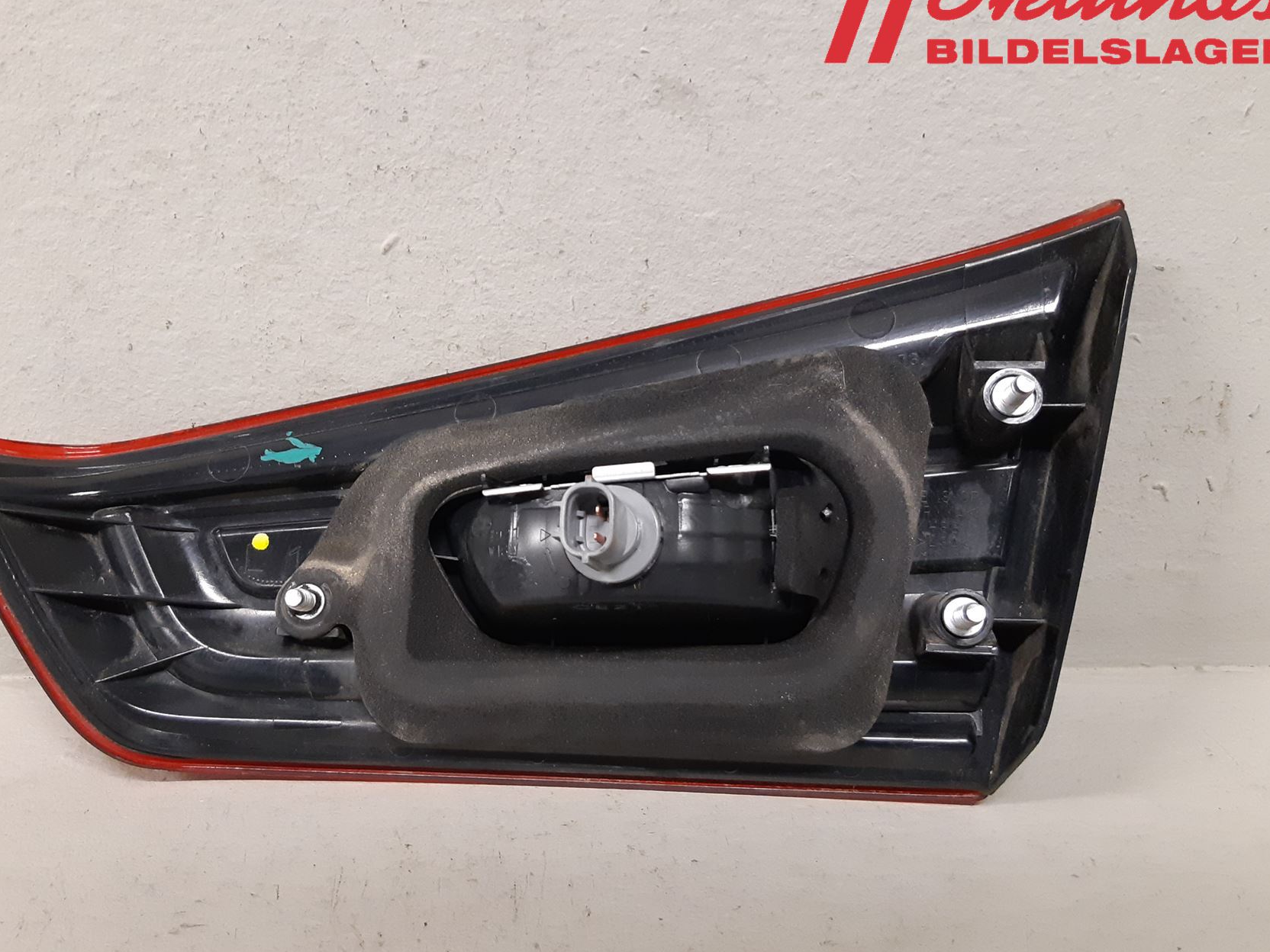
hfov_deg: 56.4
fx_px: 1174
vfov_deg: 44.1
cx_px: 511
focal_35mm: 32
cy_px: 520
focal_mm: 3.93
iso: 320
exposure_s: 1/50
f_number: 1.7
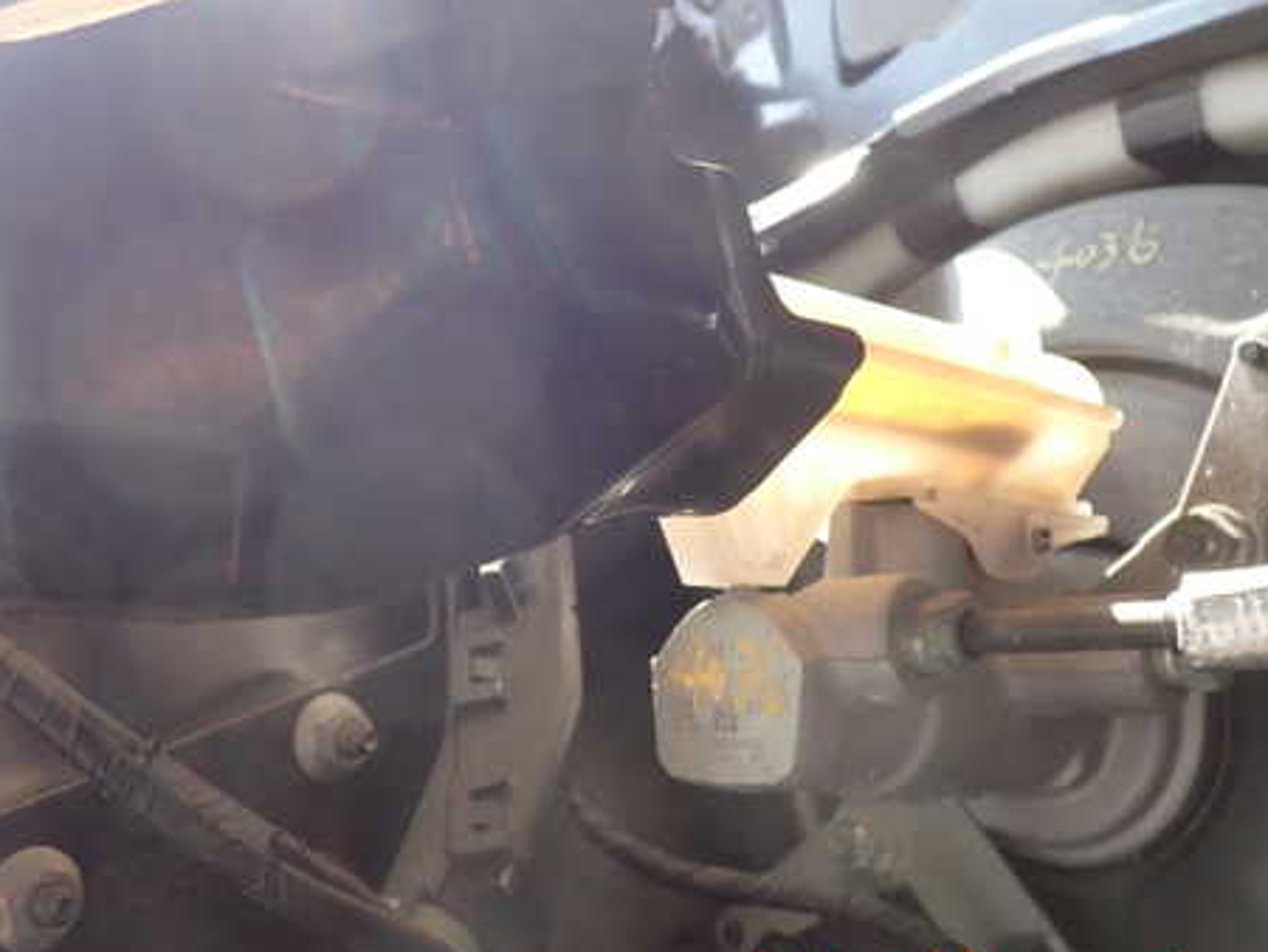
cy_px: 383
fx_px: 1466
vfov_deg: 35.9
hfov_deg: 46.6
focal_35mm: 40
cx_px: 547
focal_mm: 5.4
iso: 100
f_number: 3.2
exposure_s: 1/100
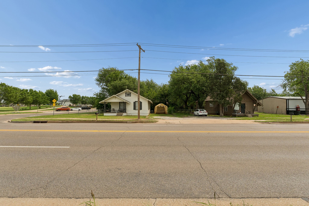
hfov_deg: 100.4
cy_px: 103
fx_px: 129
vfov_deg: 77.3
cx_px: 154
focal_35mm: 15
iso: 500
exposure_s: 1/1600
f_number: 8
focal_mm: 10
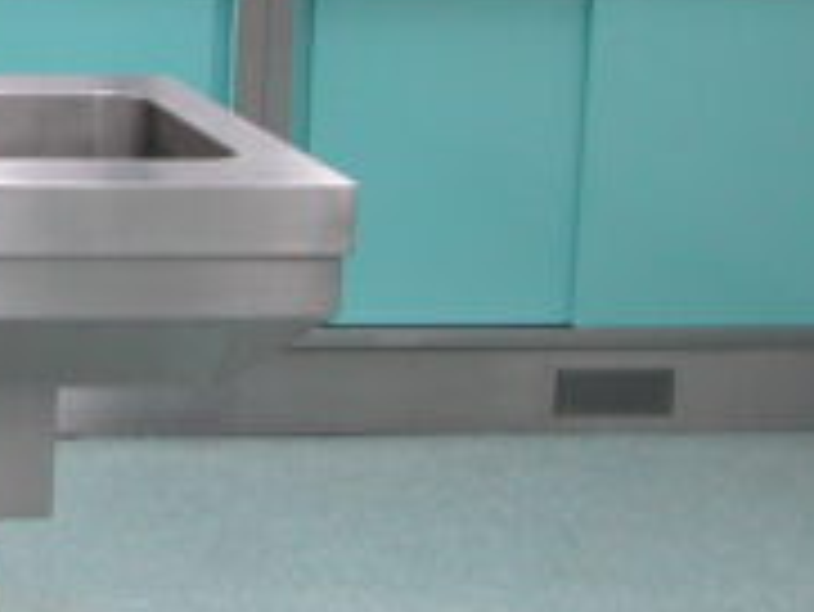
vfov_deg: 10.2
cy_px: -27
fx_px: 3388
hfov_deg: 12.2
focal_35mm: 144
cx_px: -787
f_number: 2.8
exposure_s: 1/59.9
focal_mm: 8.9
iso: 100
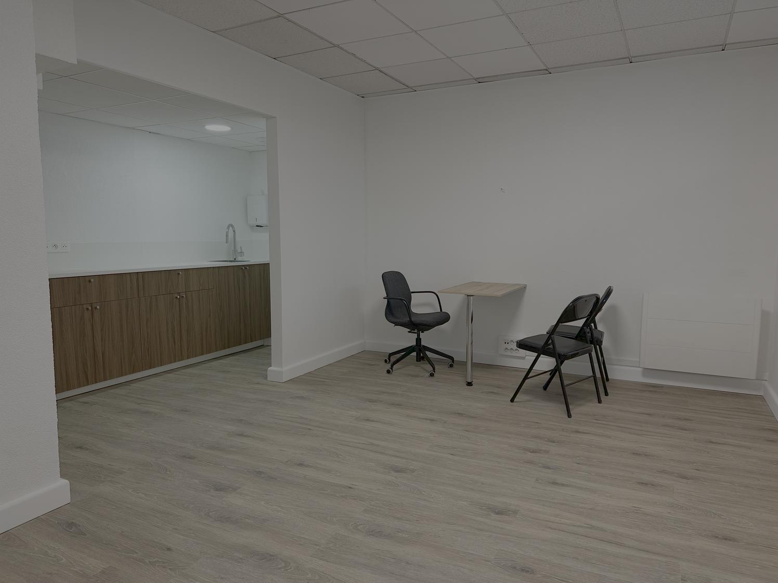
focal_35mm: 24
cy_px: 292
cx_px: 389
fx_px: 539
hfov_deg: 71.6
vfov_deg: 56.8
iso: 160
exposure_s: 1/100
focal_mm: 6.86
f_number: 1.78
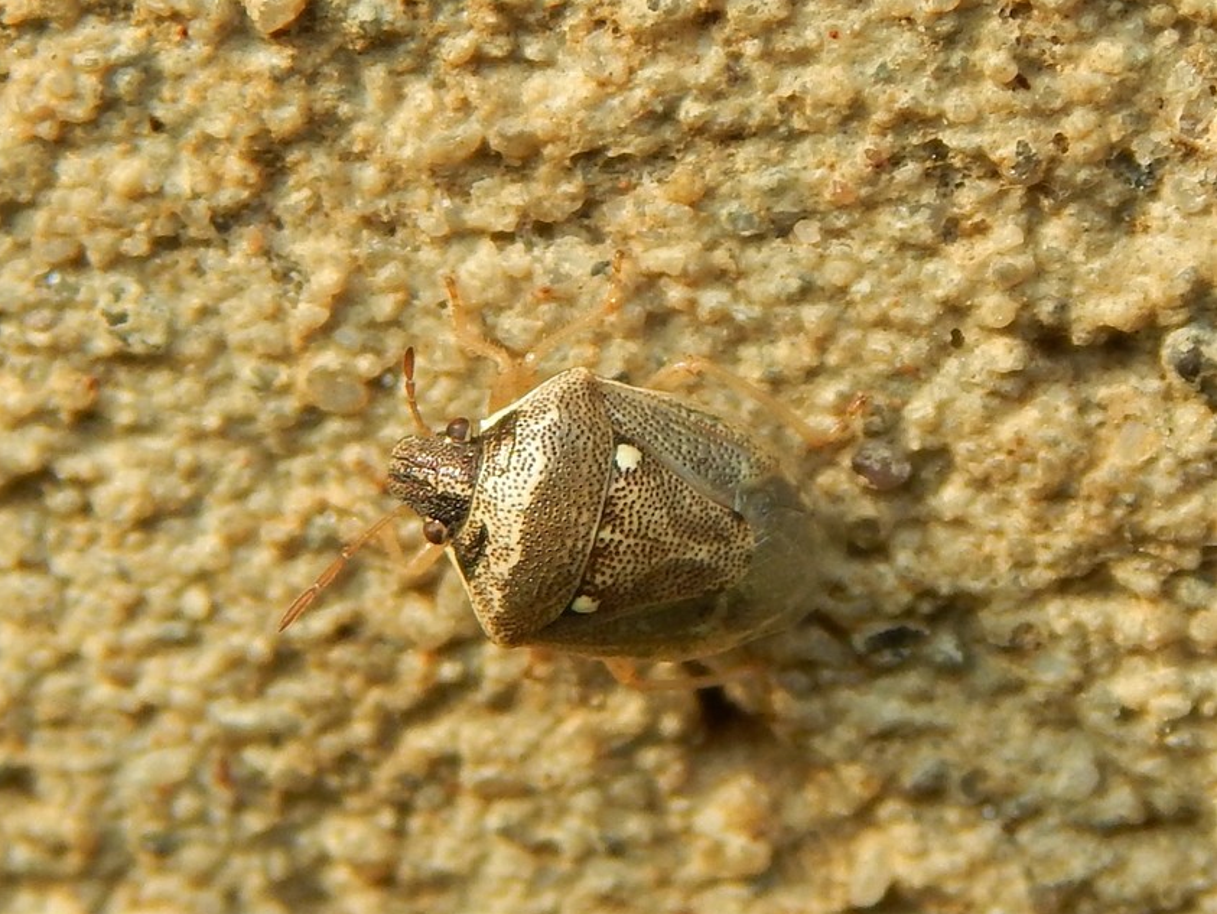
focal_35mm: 94
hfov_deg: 20.9
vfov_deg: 15.7
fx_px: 3306
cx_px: 603
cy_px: 459
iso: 125
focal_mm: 16.6
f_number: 4.4
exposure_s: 1/160
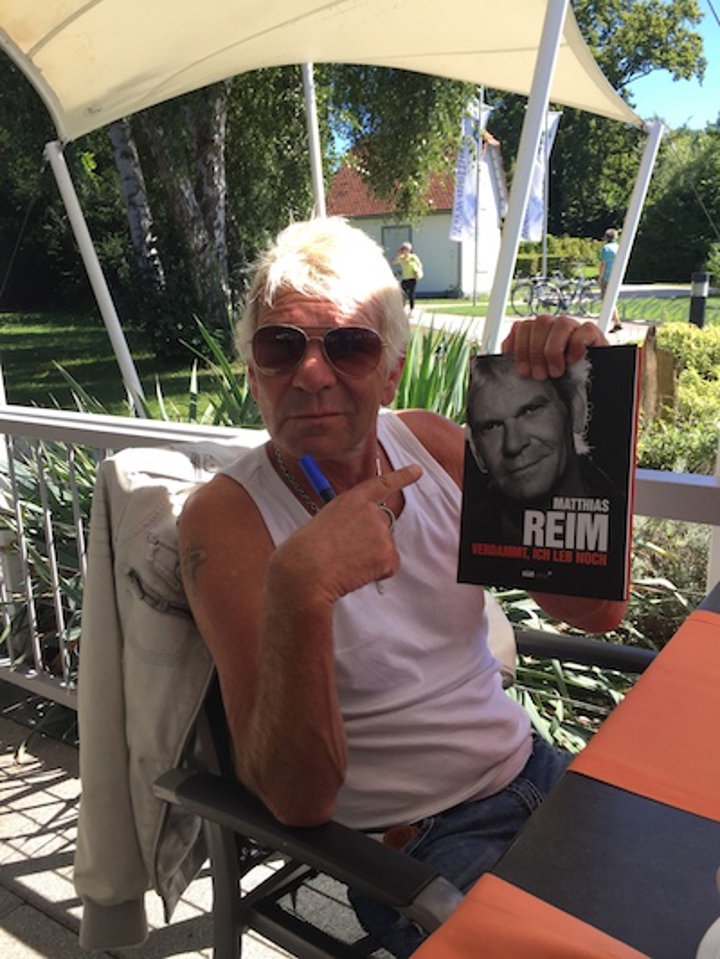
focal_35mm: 29
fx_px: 804
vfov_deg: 61.6
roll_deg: +2.9
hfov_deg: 48.2
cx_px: 360
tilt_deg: -16.8
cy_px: 480
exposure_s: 1/507
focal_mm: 4.15
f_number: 2.2
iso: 32
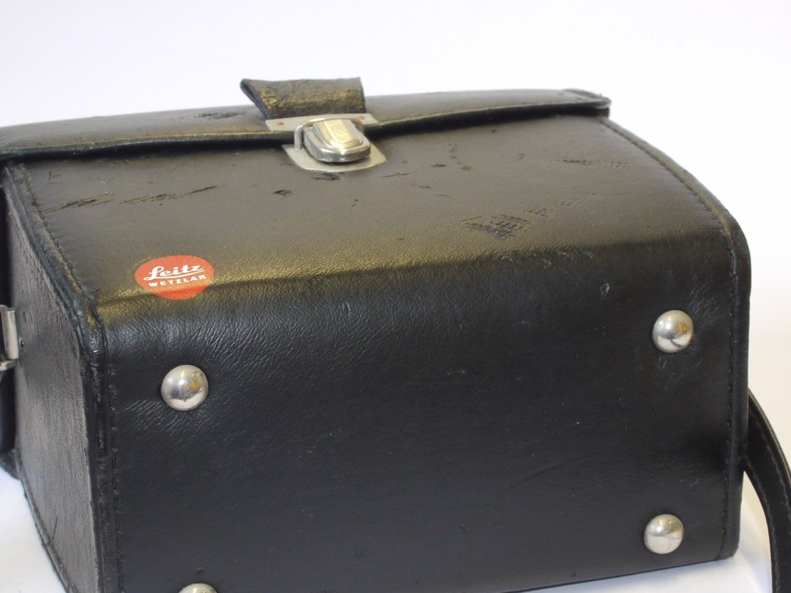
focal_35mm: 77
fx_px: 1759
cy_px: 361
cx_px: 385
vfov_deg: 19.1
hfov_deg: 25.3
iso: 800
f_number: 10
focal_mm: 30
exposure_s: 1/30
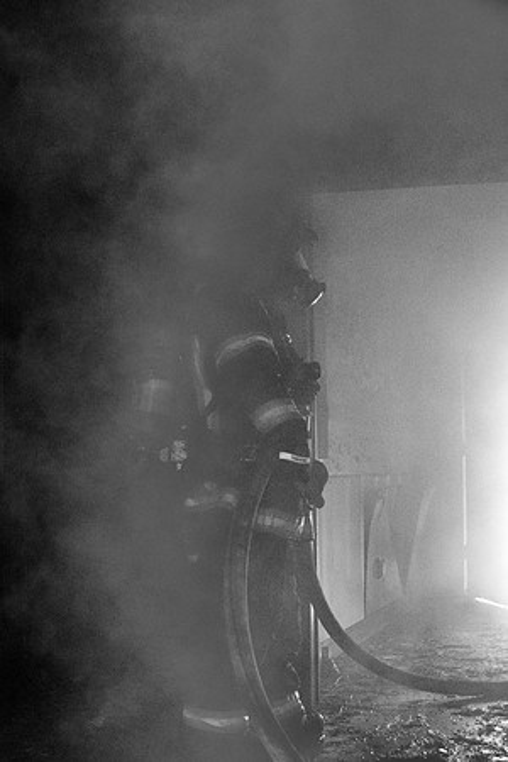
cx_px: 254
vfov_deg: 35.1
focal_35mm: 57
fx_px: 1206
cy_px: 381
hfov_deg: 23.8
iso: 12800
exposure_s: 1/320
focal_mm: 38
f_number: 9
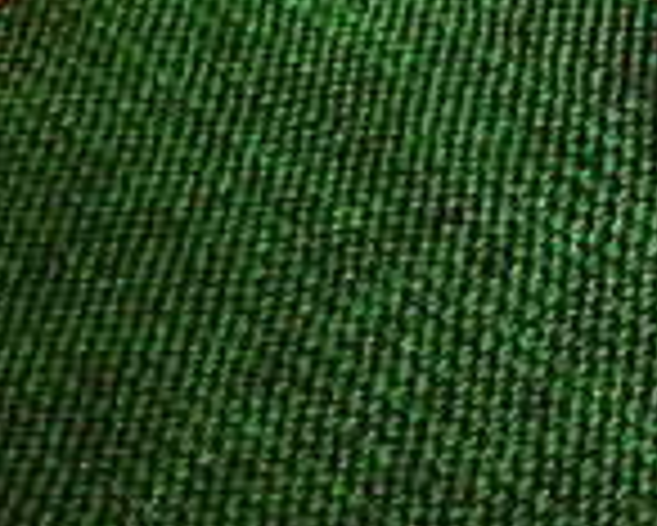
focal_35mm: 239
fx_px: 4650
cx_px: 1629
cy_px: -728
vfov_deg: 6.2
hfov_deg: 7.5
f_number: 2.4
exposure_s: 1/24
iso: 64
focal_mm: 4.28
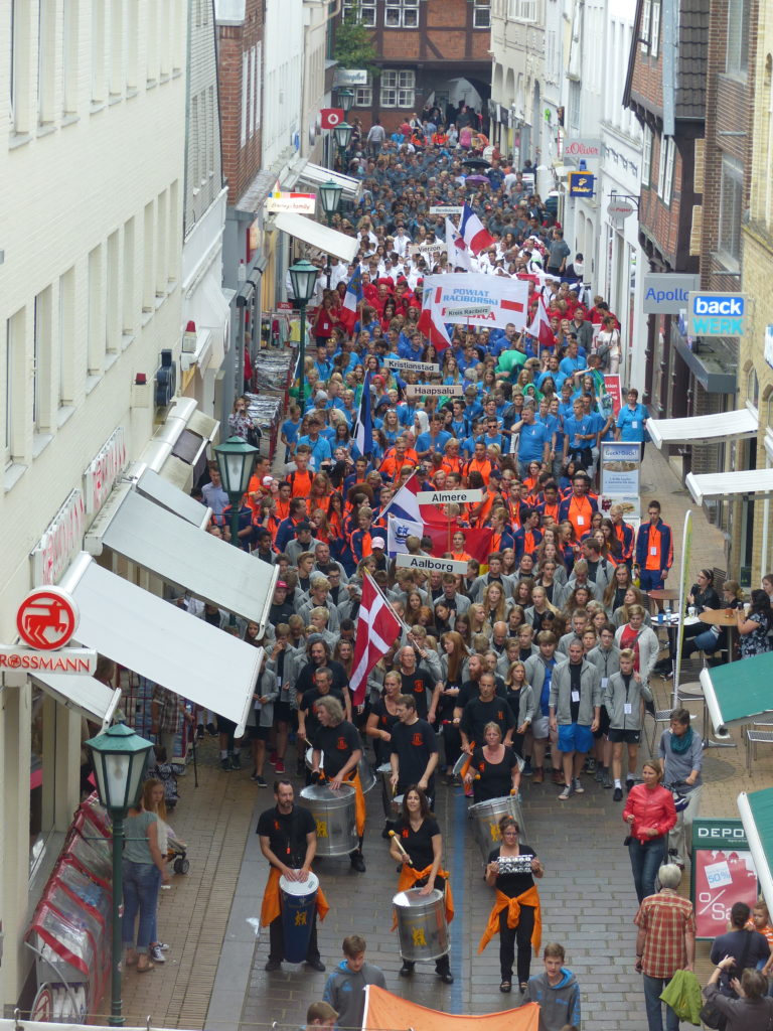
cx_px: 386
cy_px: 516
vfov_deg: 16.6
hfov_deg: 12.5
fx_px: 3543
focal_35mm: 119
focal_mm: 21.4
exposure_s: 1/100
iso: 100
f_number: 2.8
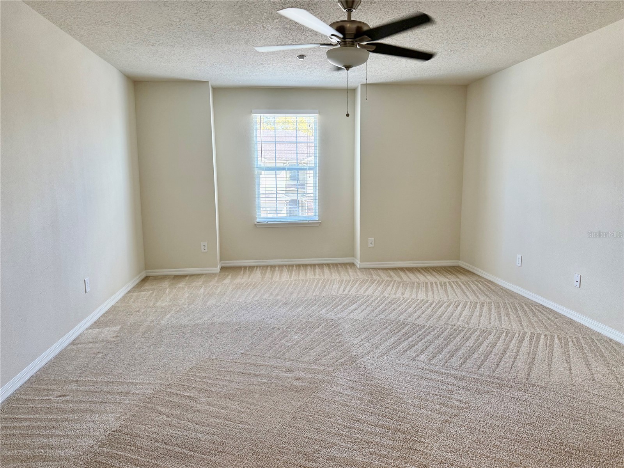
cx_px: 312
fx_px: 433
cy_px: 234
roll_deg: +0.6
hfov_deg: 71.6
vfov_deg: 56.8
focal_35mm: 24
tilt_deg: -7.2
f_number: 1.78
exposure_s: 1/124
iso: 200
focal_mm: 6.76
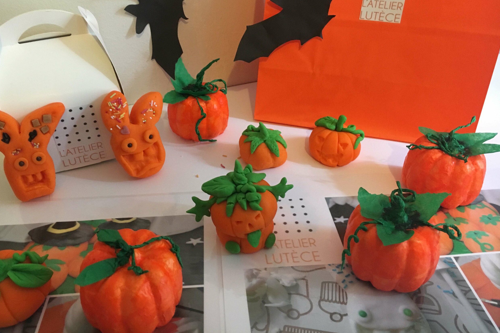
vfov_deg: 42.2
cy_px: 144
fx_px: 431
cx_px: 245
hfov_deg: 60.3
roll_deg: -1.7
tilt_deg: -35.6
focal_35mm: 31
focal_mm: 4.15
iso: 200
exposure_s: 1/20
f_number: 2.2
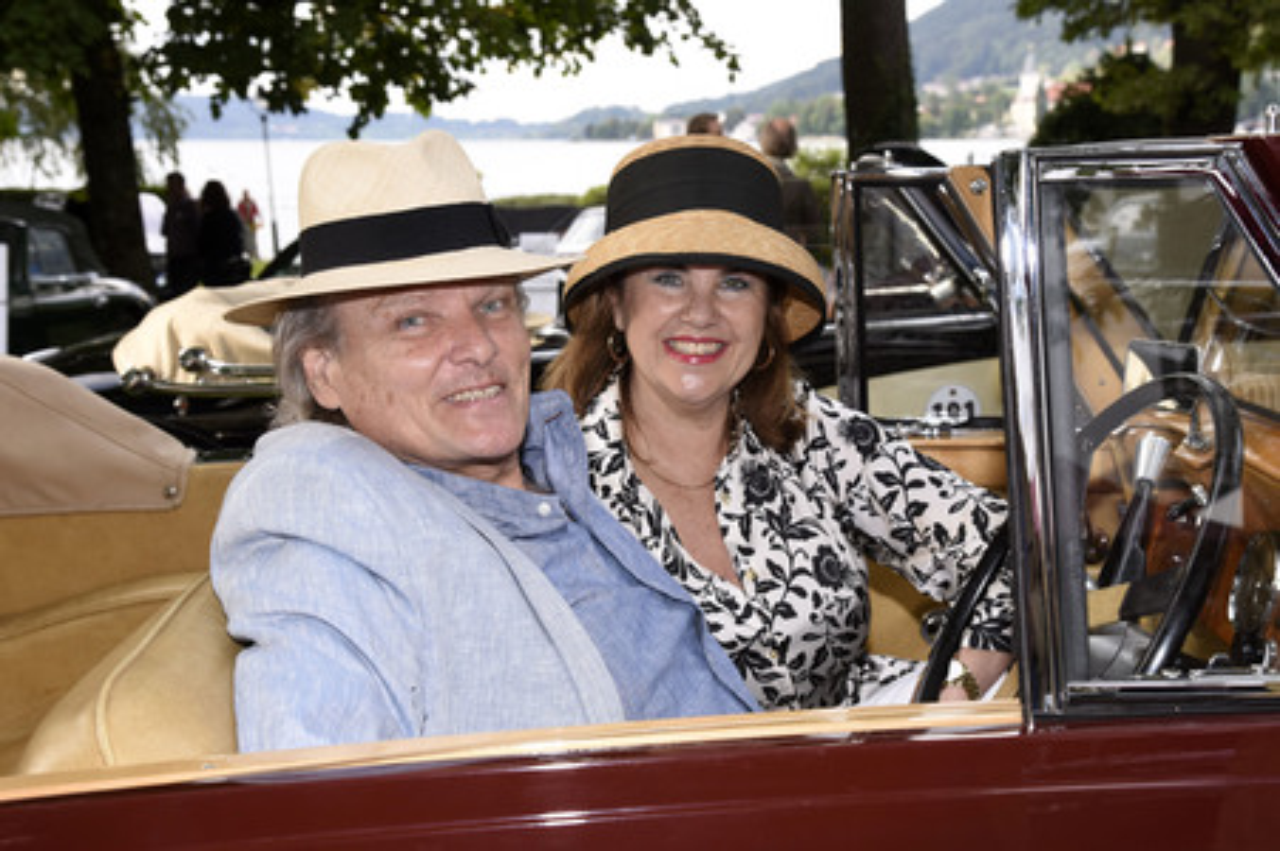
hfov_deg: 42.8
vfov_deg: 29.2
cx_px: 640
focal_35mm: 46
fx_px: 1634
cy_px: 426
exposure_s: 1/125
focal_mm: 46
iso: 400
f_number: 8
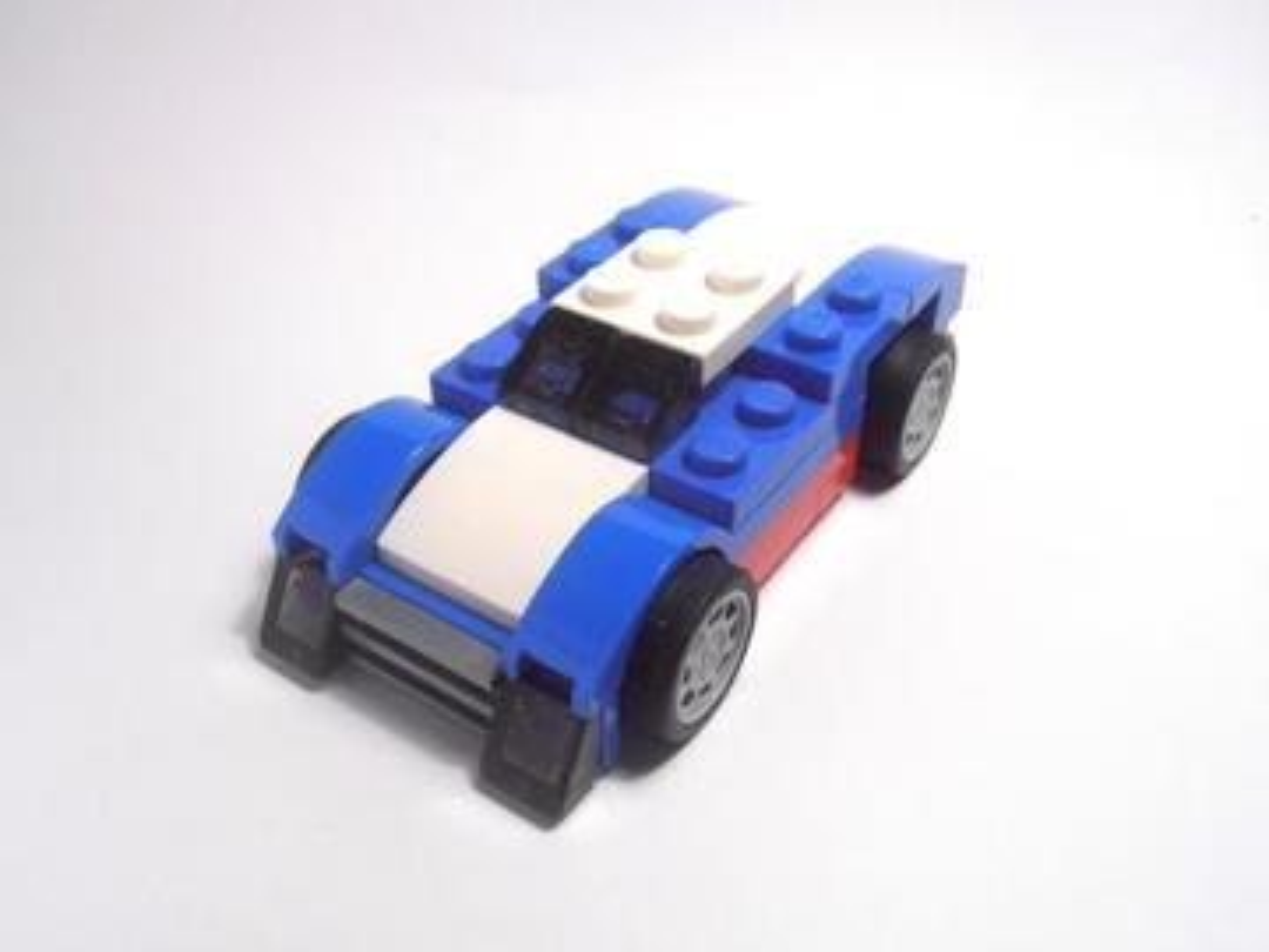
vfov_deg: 38.7
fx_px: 1356
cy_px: 476
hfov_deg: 50.1
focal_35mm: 37
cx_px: 634
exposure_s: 1/60
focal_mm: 6.61
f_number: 3.9
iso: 80
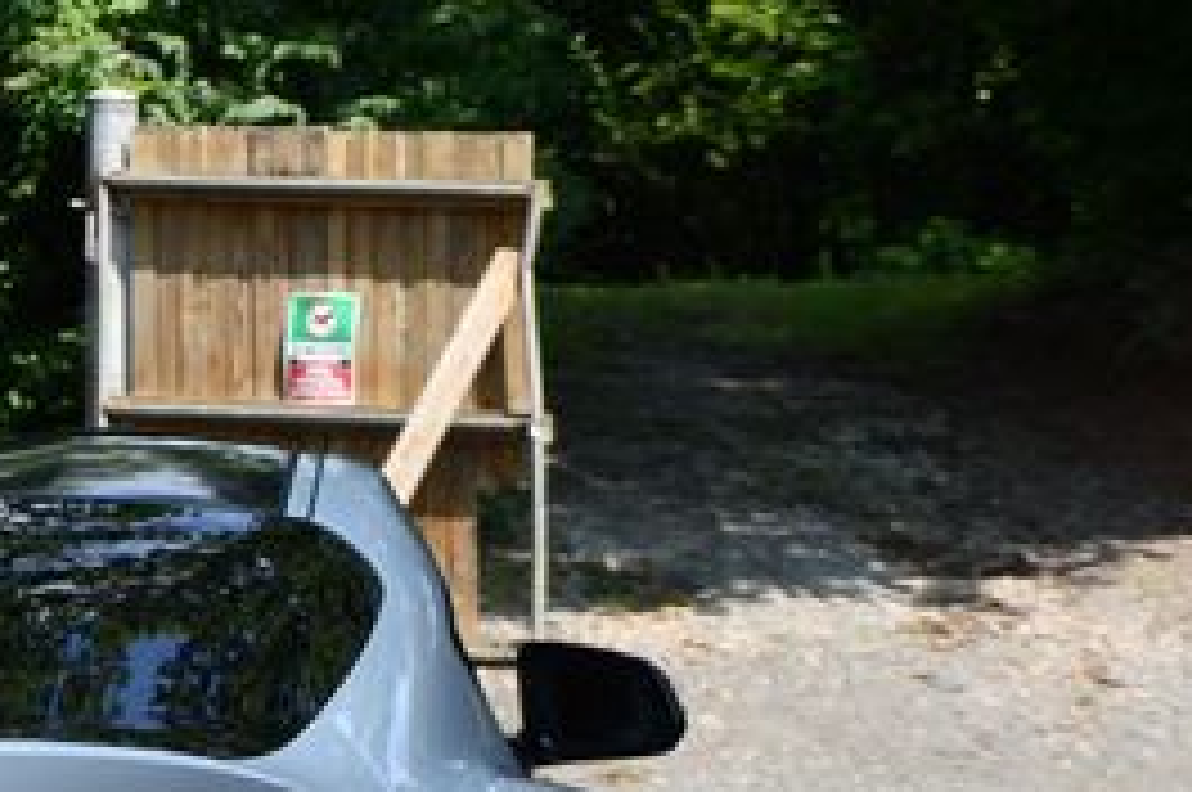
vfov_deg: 4.6
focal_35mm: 297
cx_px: -153
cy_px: 850
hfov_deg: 6.9
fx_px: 9822
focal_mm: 82
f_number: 8
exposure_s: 1/250
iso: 160
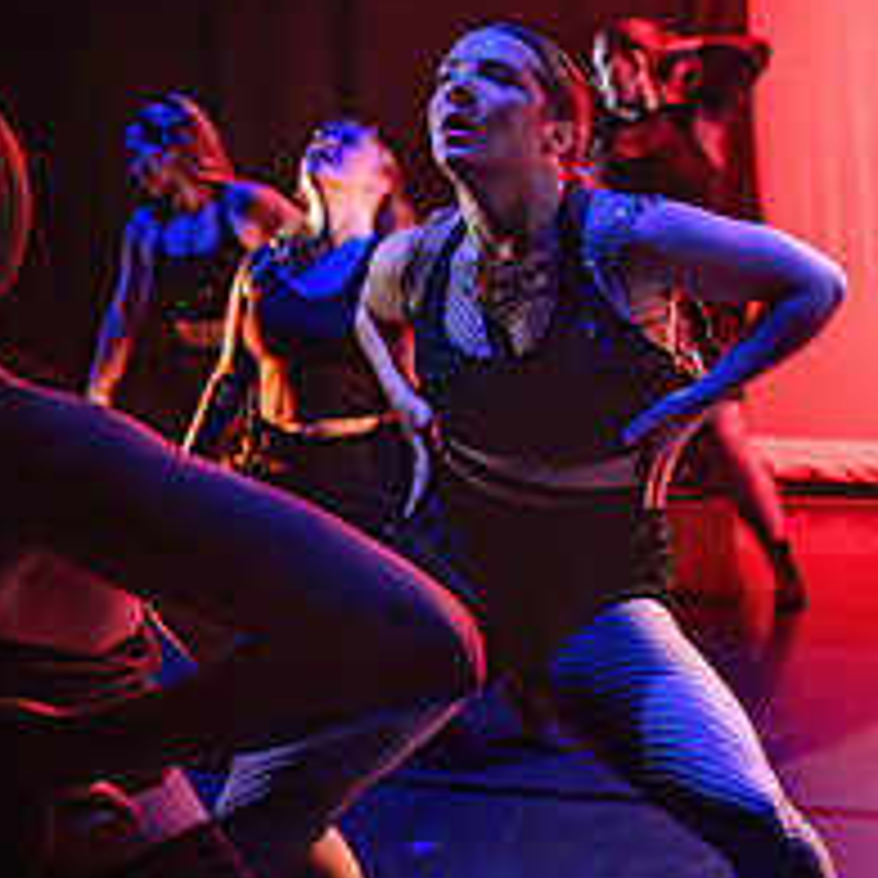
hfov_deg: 22.4
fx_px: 1980
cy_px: 514
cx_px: 1141
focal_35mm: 69
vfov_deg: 25.0
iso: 3200
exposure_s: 1/300
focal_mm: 24
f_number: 2.8
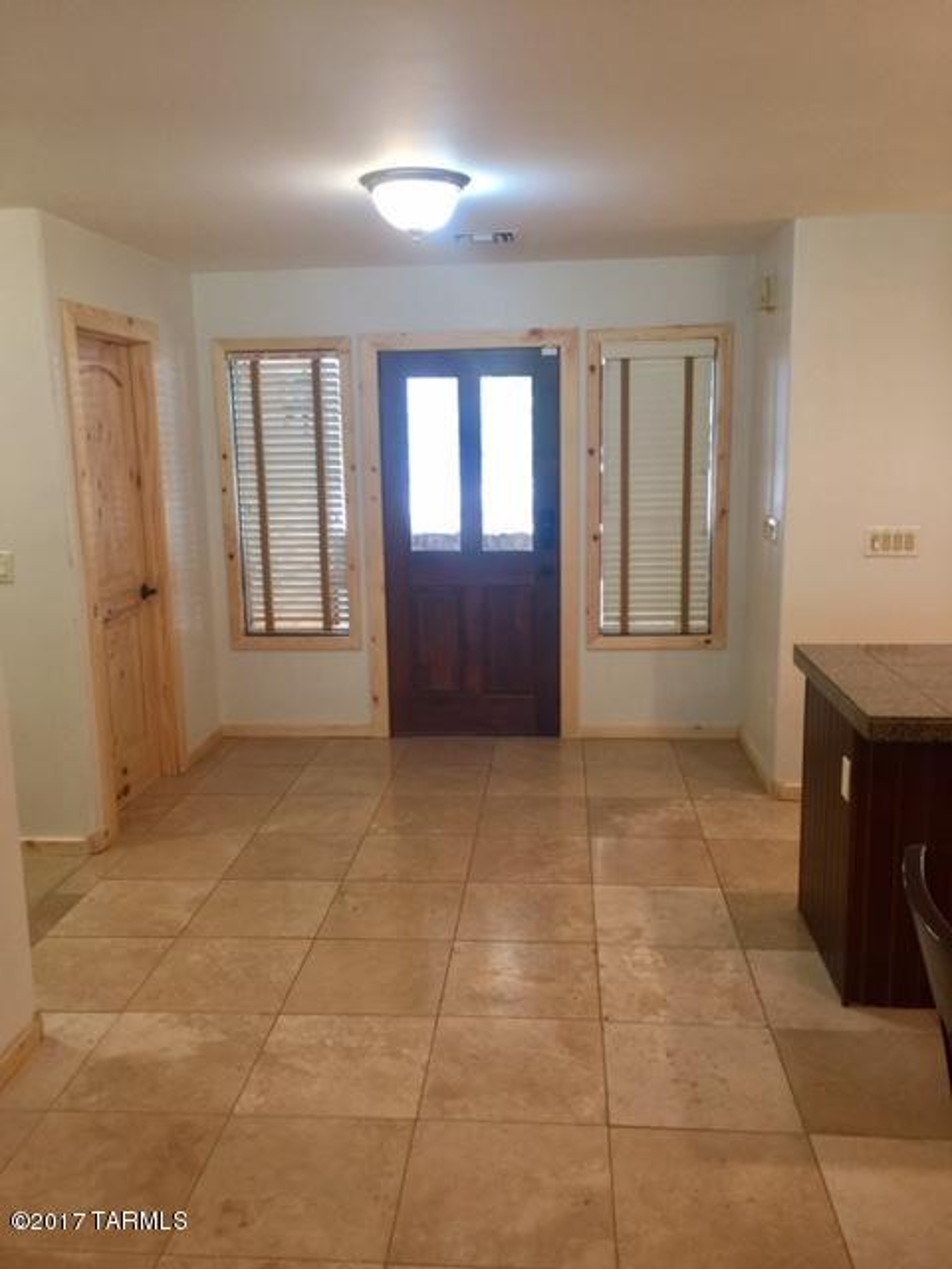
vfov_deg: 61.7
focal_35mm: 29
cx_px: 476
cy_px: 634
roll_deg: +0.9
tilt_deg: -9.1
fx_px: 1063
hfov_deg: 48.2
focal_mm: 4.15
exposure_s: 1/15
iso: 50
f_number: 2.2
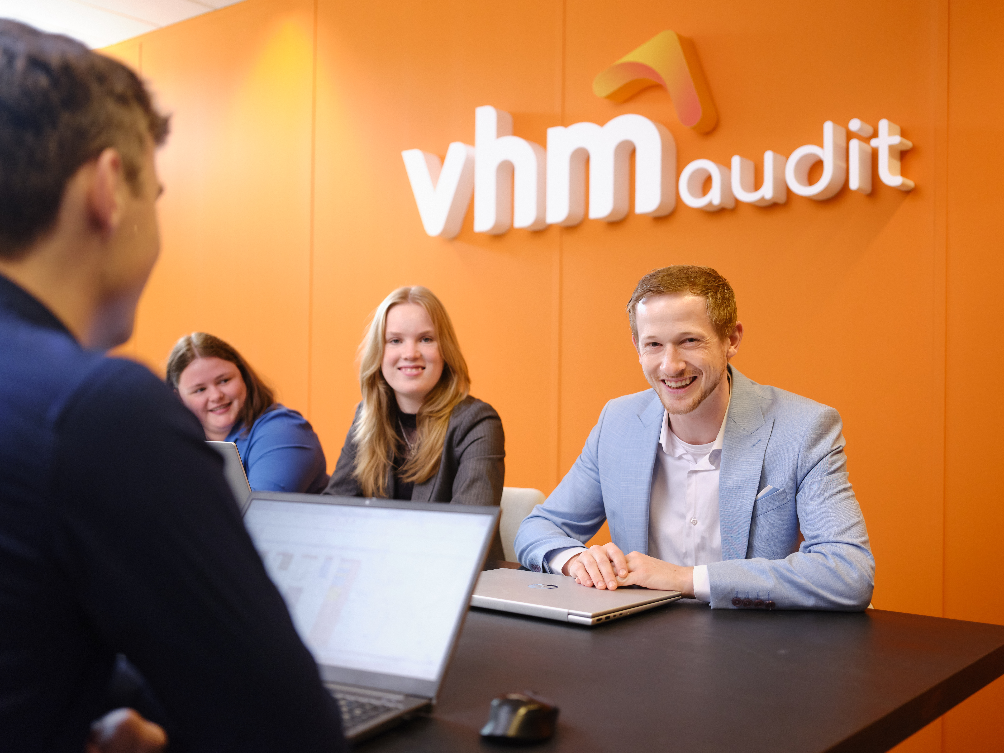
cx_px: 518
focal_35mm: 38
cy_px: 378
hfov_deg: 49.0
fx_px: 1102
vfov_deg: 37.7
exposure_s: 1/250
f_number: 2.8
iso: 1600
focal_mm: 45
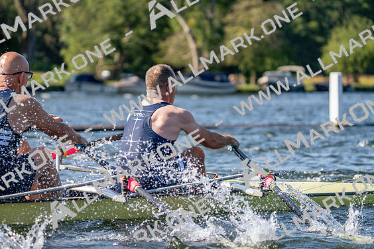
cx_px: 185
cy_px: 127
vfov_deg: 5.6
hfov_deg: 8.4
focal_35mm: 246
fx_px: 2555
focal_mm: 239
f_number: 5.6
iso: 320
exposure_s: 1/1600
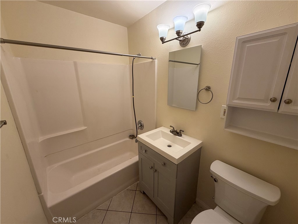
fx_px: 121
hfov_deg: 102.1
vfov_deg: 85.7
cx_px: 149
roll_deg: -0.1
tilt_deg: -15.2
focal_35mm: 14
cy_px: 112
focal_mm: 2.22
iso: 160
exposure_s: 1/120
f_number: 2.2
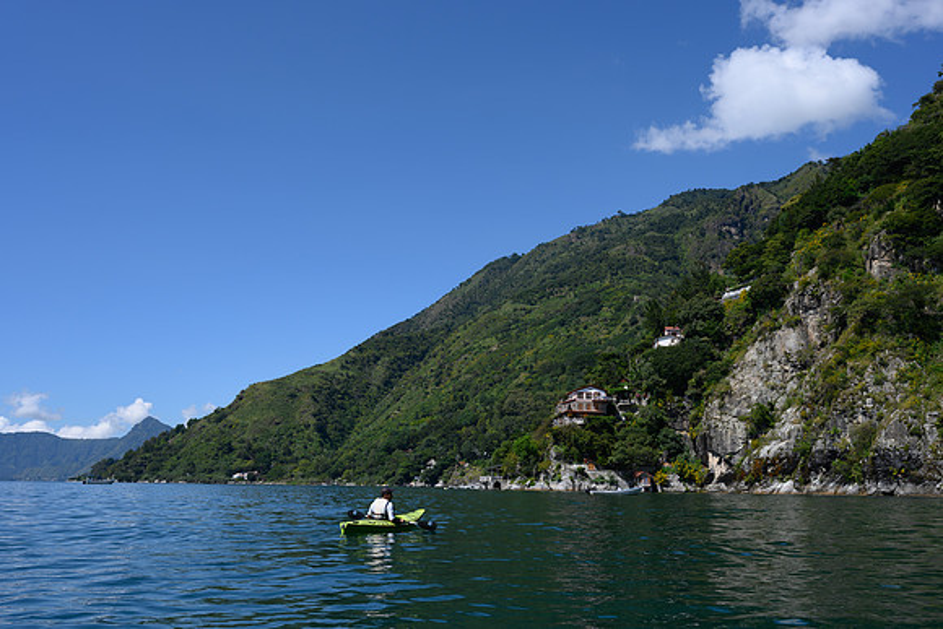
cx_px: 472
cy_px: 314
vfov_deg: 43.6
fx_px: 786
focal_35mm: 30
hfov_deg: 61.9
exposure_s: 1/250
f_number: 9
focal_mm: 30
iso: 80
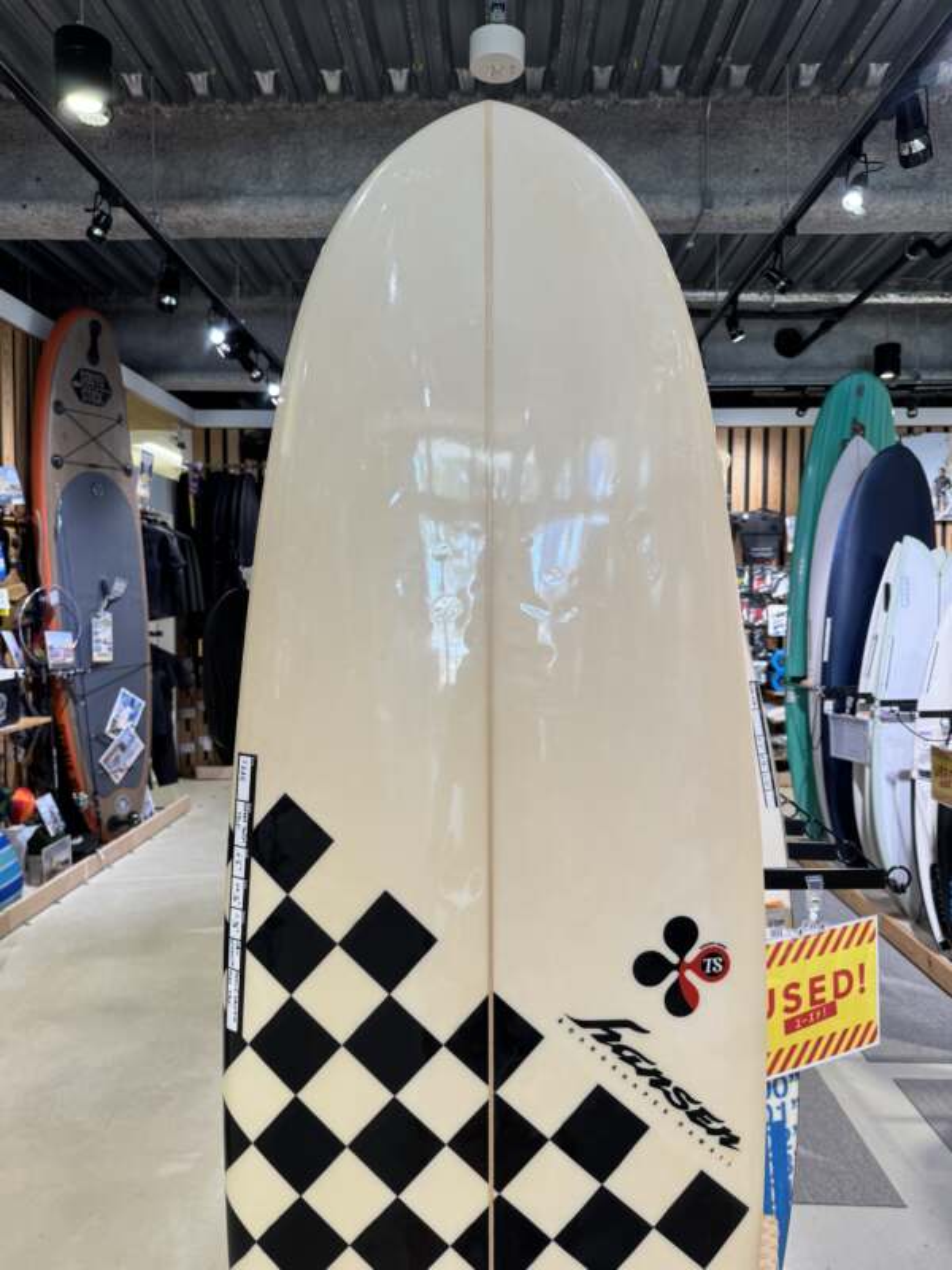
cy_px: 635
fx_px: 880
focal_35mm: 24
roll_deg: -1.4
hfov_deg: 56.8
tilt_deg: +0.2
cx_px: 476
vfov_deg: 71.6
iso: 125
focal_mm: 6.76
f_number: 1.78
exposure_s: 1/120
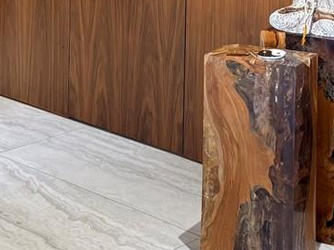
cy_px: -151
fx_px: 1032
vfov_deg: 12.9
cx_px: 250
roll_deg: -1.2
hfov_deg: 18.3
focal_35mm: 107
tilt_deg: -3.5
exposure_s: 1/60
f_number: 1.78
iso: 160
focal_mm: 6.76
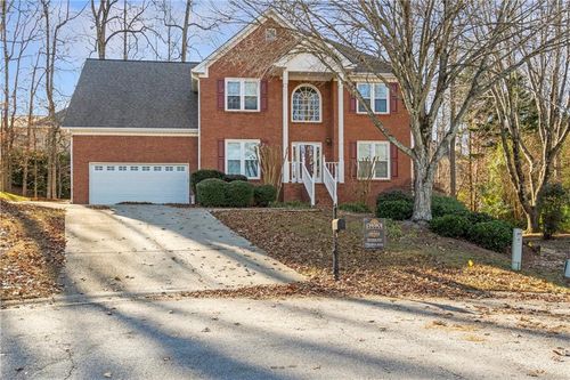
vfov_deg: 43.6
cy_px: 190
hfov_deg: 61.9
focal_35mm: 30
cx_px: 285
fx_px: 475
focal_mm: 30
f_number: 8
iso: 500
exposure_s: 1/400
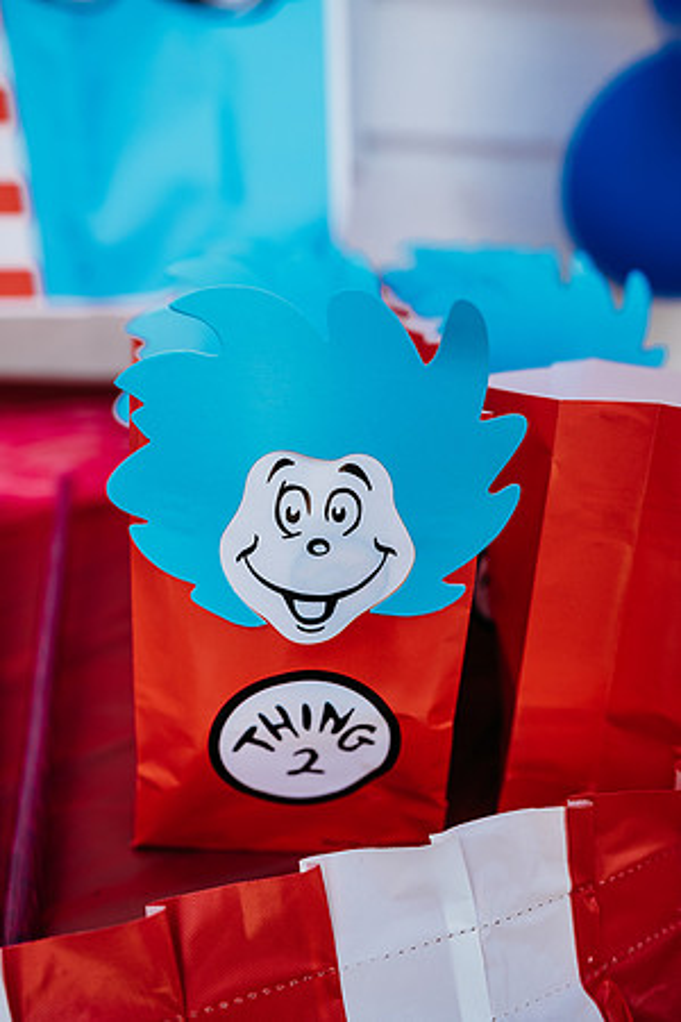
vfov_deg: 73.7
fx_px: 681
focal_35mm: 24
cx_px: 340
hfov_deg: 53.1
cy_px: 511
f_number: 3.5
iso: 320
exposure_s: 1/640
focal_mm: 24
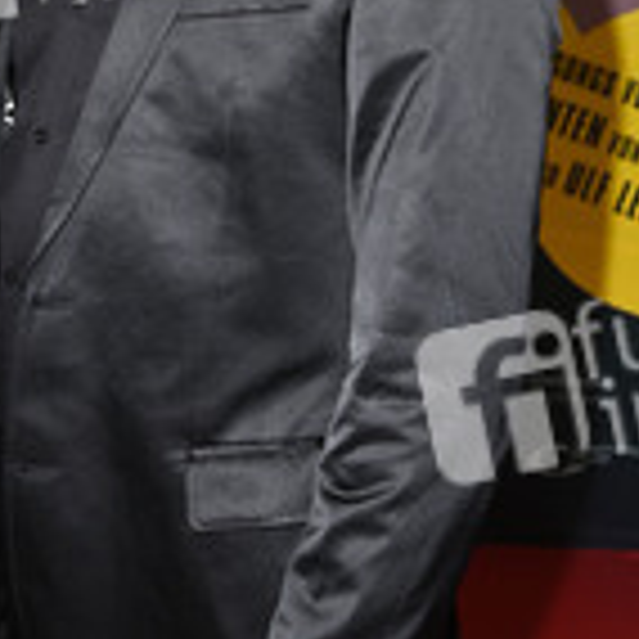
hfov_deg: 19.1
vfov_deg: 18.9
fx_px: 1901
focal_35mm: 91
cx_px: 238
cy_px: 153
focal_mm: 38
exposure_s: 1/250
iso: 500
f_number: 5.6
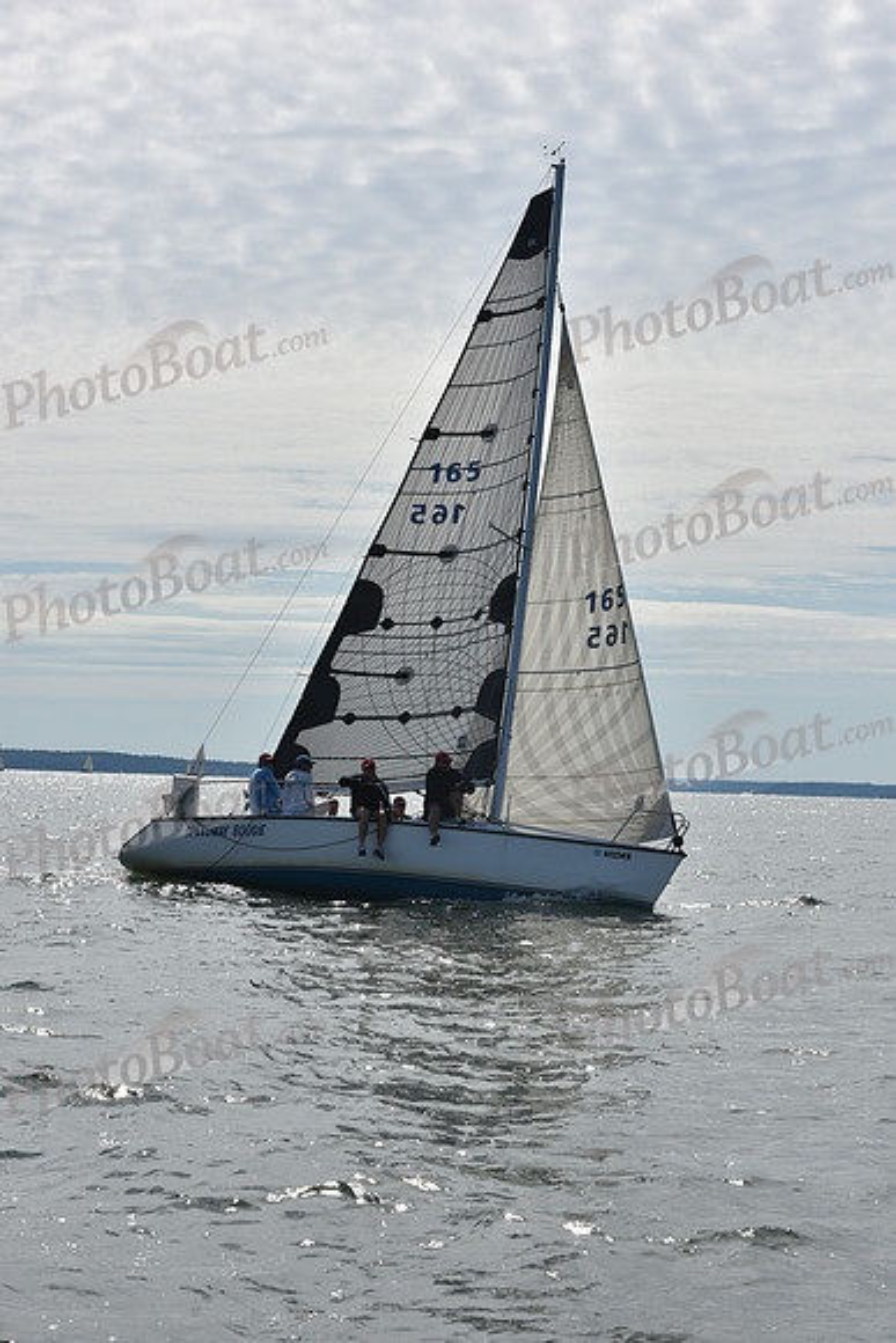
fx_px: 2612
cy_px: 672
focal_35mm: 70
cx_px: 448
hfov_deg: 19.5
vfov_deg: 28.8
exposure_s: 1/1000
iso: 320
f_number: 13
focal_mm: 70
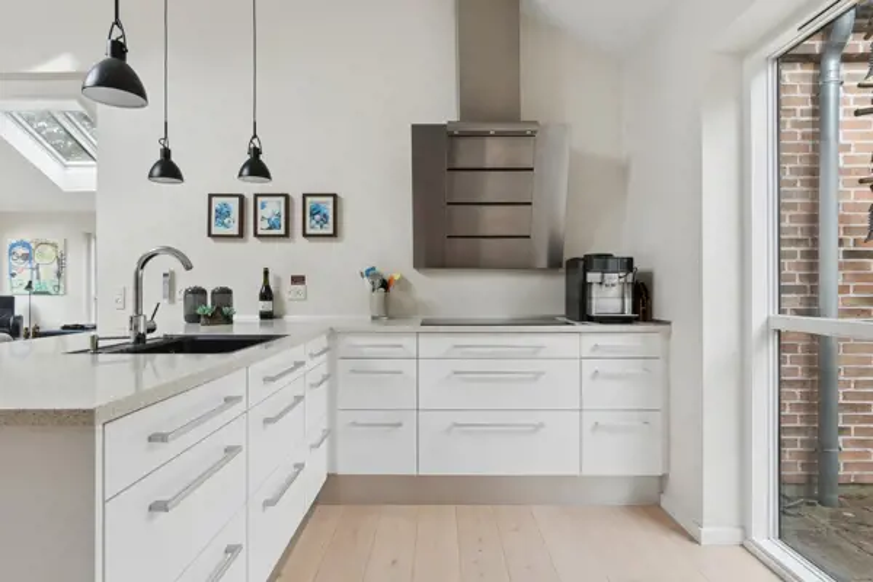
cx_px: 436
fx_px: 473
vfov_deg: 63.2
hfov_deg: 85.4
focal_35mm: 20
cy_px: 291
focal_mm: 13
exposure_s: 1/50
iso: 200
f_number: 8
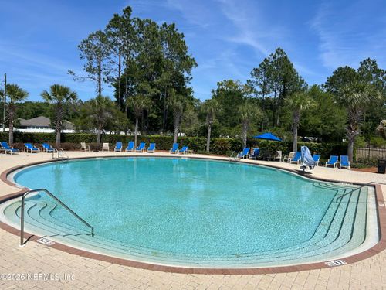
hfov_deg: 67.3
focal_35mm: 26
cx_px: 193
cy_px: 145
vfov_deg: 53.1
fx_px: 290
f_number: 1.5
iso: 50
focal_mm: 5.7
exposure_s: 1/5882
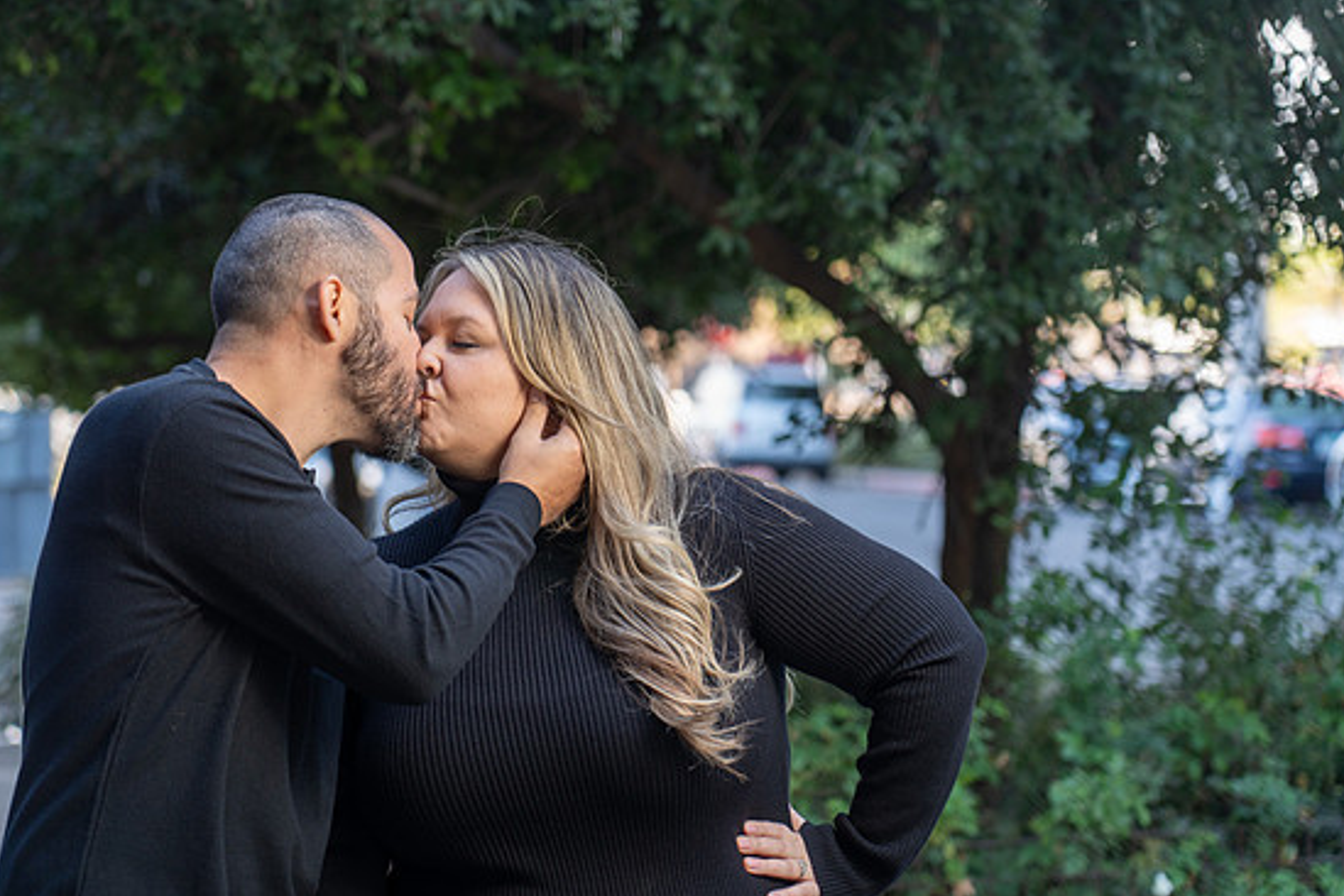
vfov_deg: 12.3
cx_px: 641
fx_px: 4144
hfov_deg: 18.4
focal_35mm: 111
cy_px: 471
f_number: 4
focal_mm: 105
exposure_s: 1/80
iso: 200
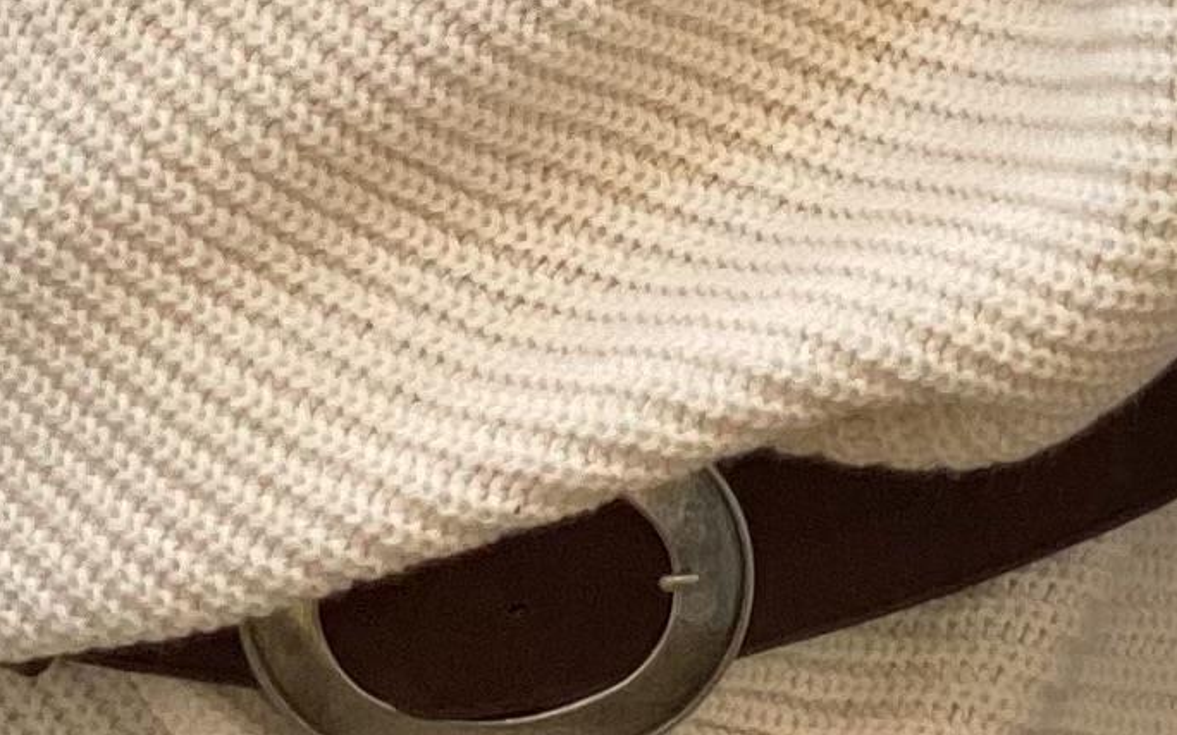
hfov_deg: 6.5
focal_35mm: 325
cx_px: 382
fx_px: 10422
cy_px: -668
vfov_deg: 4.0
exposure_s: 1/100
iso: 64
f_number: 2
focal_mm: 6
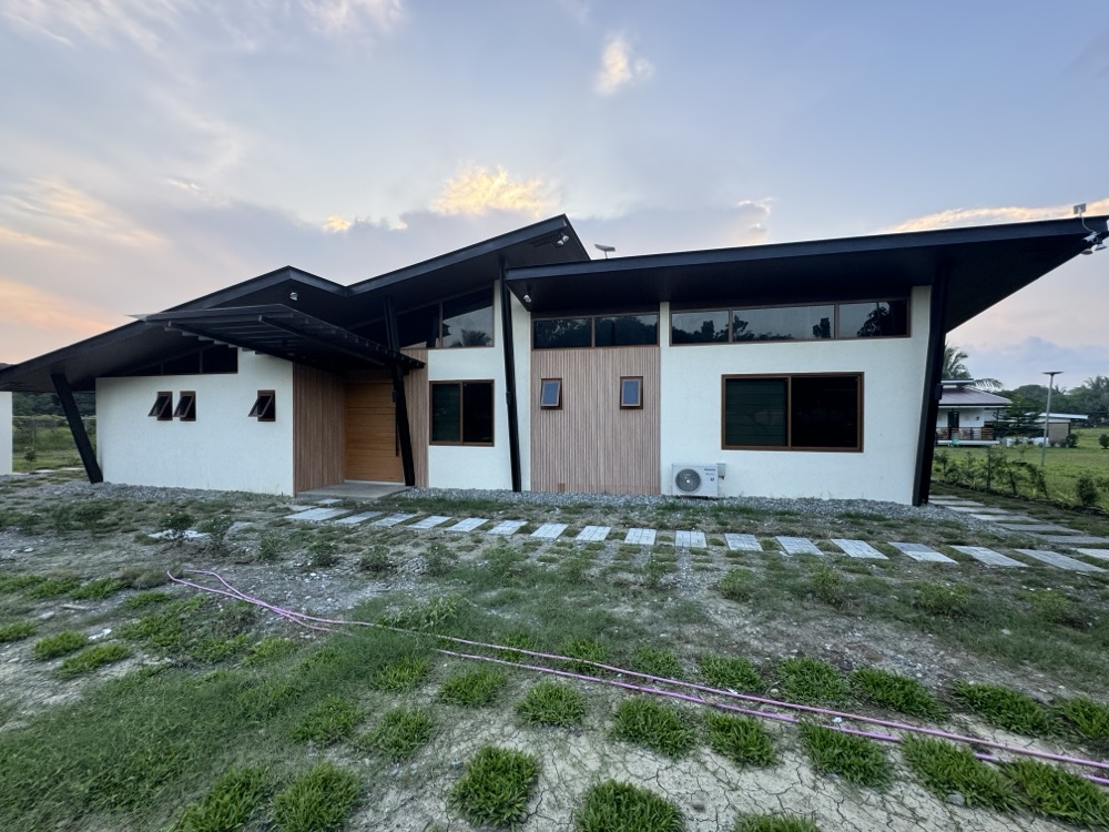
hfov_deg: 102.1
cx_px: 554
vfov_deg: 85.7
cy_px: 416
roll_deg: +0.3
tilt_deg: +1.6
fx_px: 449
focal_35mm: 14
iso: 125
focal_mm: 2.22
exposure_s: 1/99
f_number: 2.2
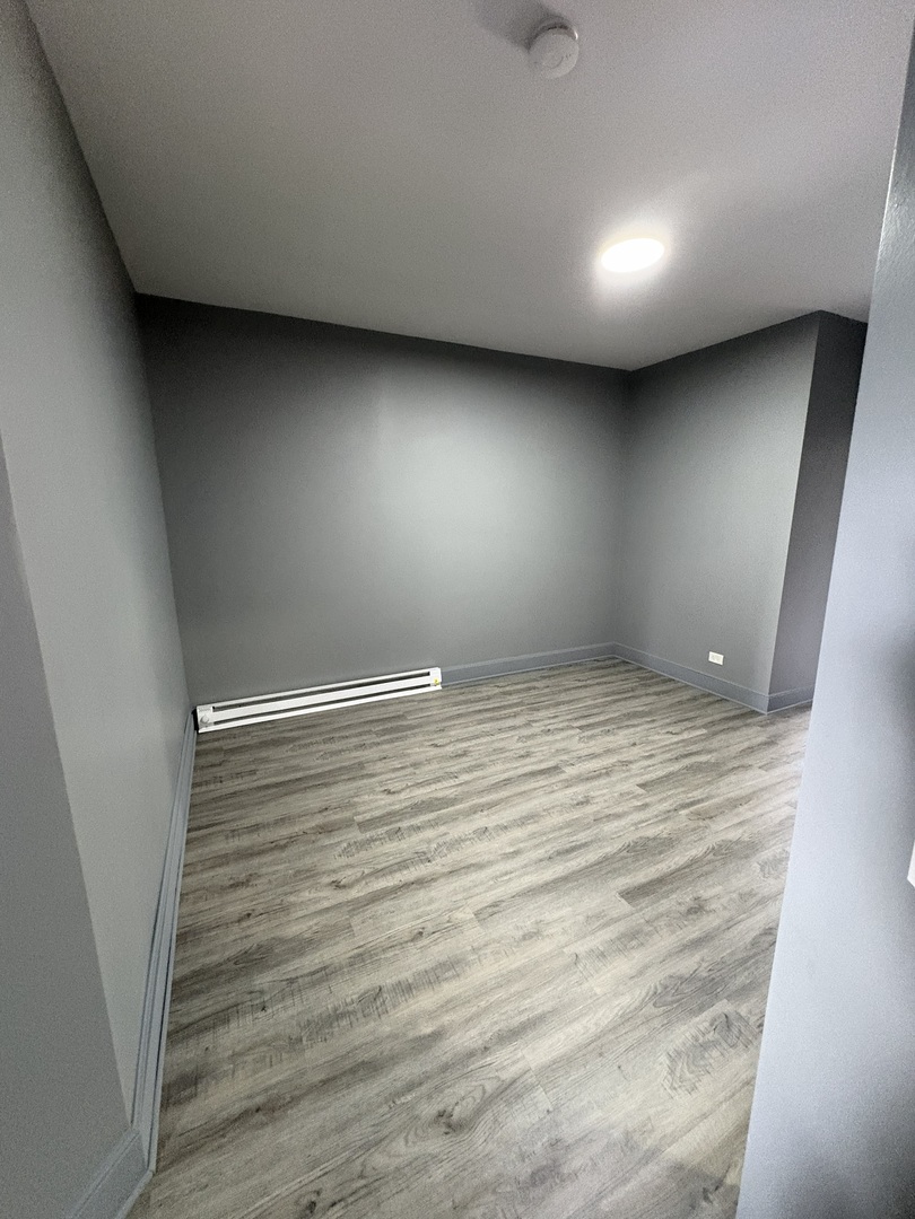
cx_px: 458
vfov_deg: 102.1
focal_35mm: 14
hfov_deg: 85.7
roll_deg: +0.8
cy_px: 610
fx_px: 493
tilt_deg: -10.0
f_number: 2.2
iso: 640
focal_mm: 2.22
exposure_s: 1/60
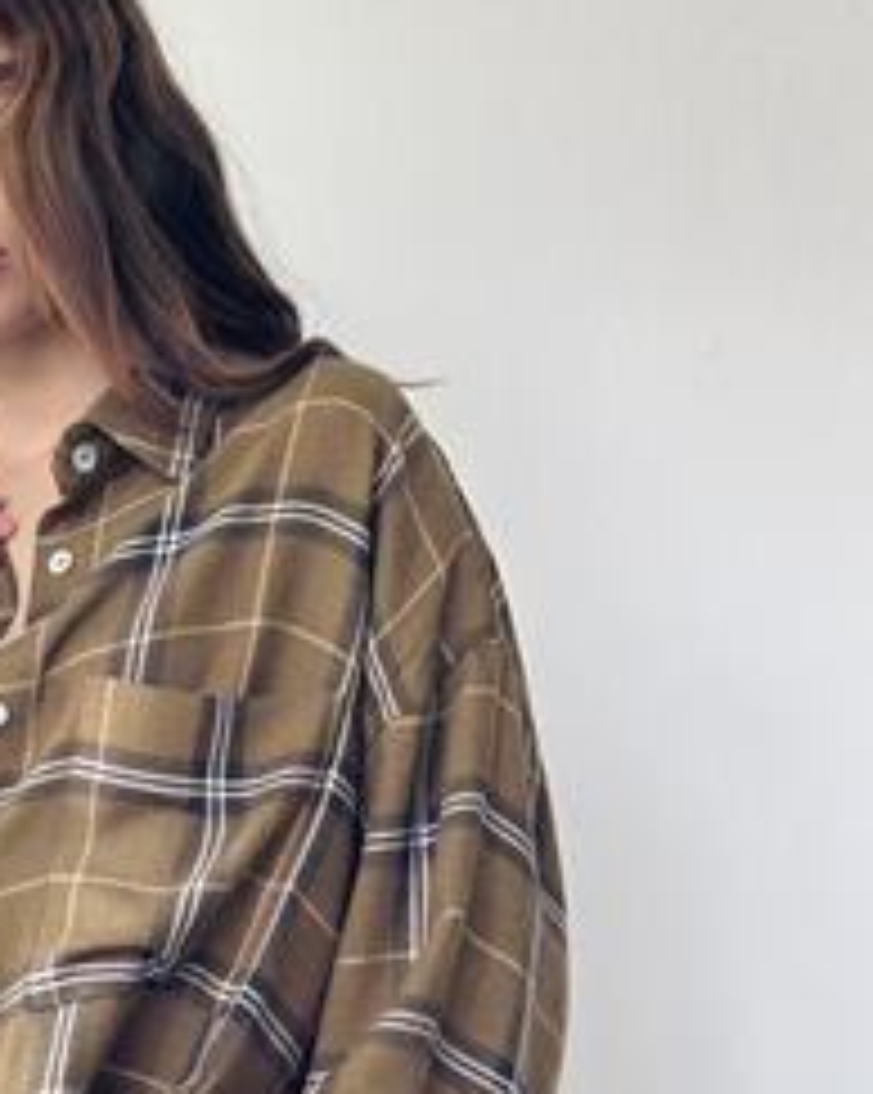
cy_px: 831
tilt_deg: +6.5
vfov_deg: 18.5
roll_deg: +0.6
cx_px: 9
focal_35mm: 103
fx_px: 3331
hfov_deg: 14.7
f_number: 1.78
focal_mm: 6.86
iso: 125
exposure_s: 1/172
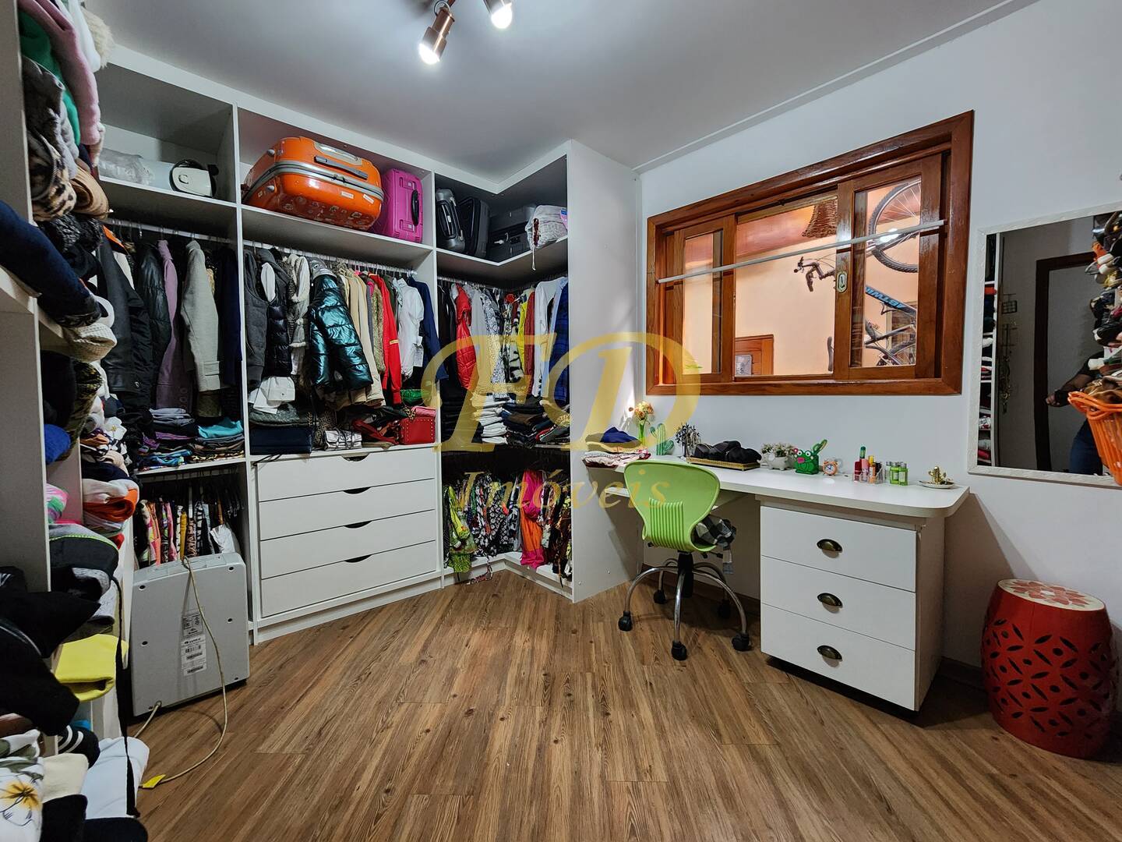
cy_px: 421
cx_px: 561
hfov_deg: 106.2
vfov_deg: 89.9
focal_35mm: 13
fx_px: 421
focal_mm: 2.2
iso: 400
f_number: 2.2
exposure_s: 1/60
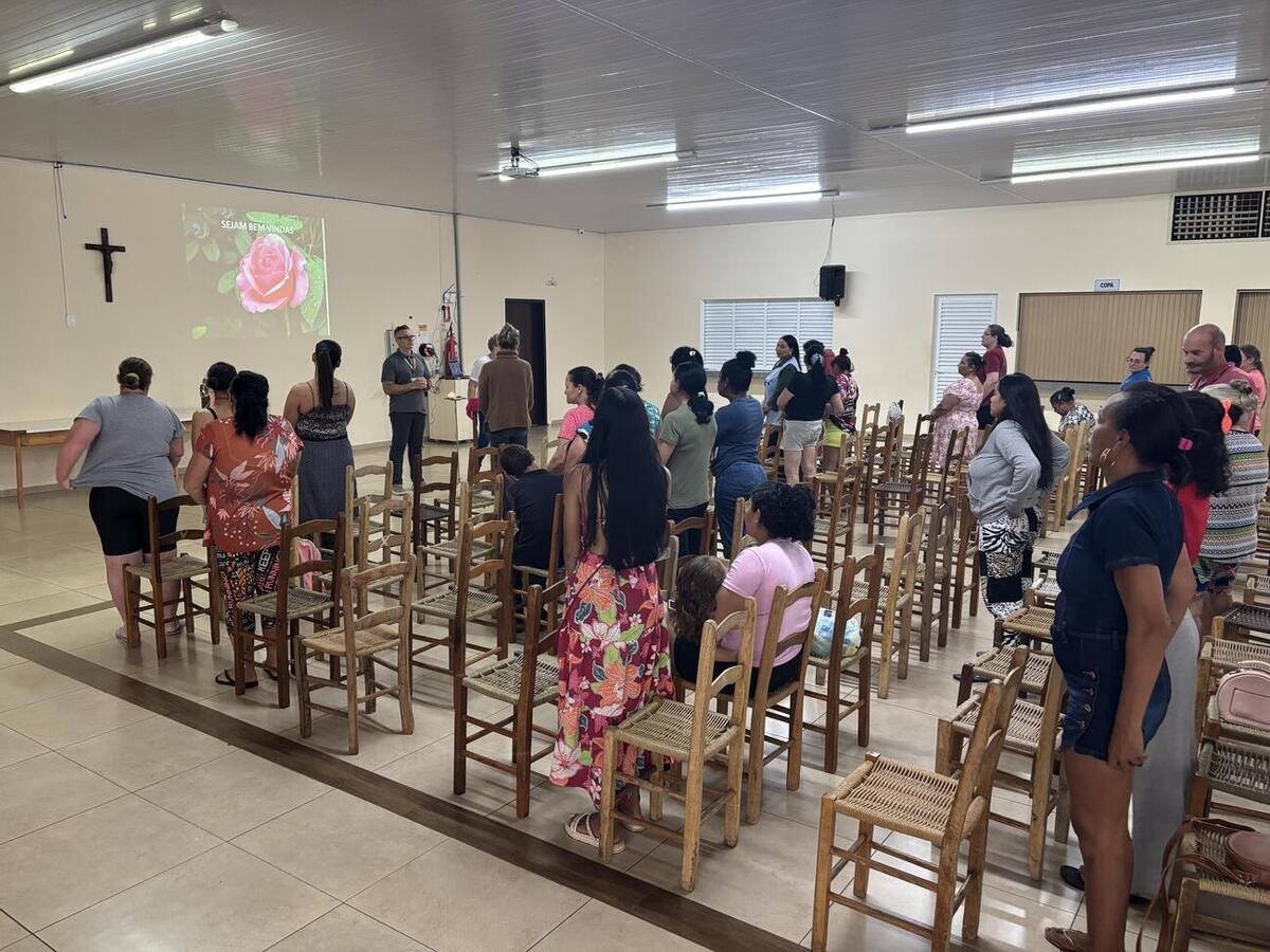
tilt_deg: -9.2
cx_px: 635
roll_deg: -0.2
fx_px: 954
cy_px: 476
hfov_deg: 67.3
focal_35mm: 26
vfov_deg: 53.1
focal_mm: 5.96
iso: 250
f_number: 1.6
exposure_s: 1/60
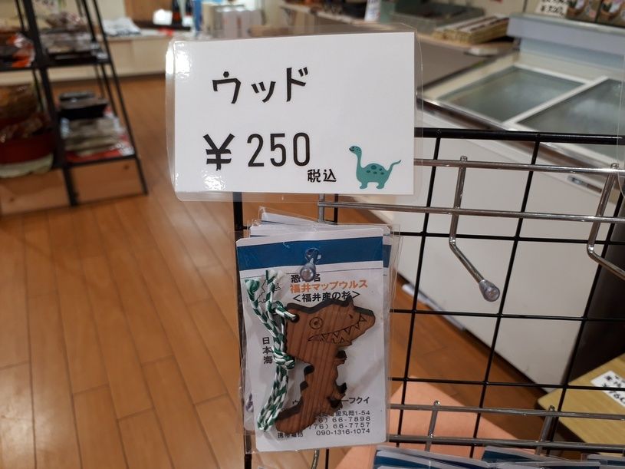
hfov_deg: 65.3
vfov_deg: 51.3
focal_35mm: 27
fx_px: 487
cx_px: 312
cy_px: 234
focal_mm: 3.6
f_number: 1.9
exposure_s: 1/33
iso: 64
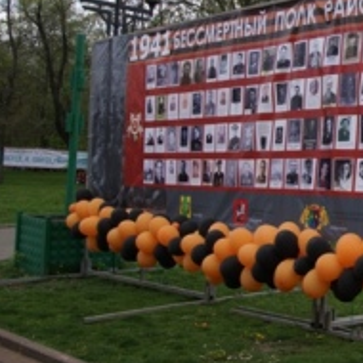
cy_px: 137
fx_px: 712
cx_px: 424
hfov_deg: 25.9
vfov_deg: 28.5
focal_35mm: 60
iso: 250
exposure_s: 1/320
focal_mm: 20
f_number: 8
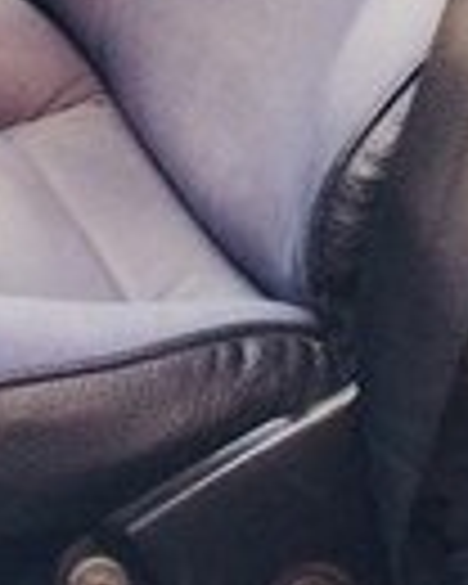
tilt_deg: -7.7
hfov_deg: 10.1
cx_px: -374
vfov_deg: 12.2
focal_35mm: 144
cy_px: -502
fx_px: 2493
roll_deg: -1.9
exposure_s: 1/100
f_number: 2.2
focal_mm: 4.15
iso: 40
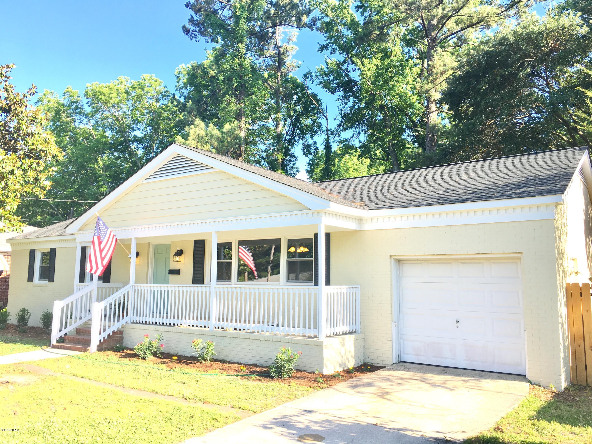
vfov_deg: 48.2
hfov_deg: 61.7
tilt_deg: +8.7
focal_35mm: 29
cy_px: 222
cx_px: 296
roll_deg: -0.7
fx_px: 496
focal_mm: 4.15
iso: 25
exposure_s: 1/400
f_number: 2.2
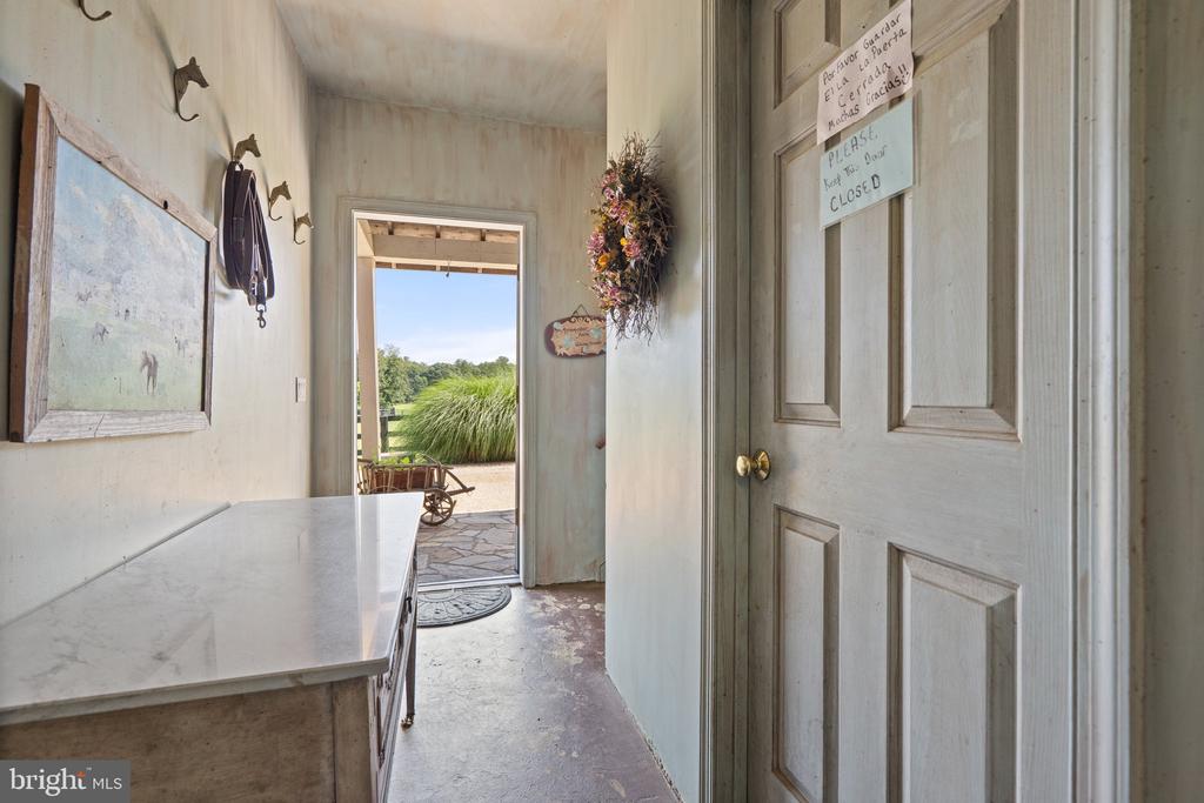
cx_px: 602
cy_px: 402
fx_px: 535
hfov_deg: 96.7
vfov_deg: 73.8
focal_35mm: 16
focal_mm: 16
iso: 500
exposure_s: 1/15
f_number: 8
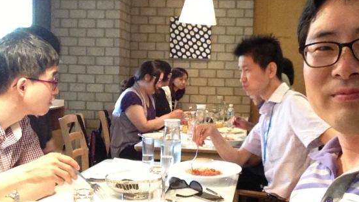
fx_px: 448
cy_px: 106
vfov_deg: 25.5
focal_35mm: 47
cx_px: 213
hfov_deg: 43.5
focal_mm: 2.18
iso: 320
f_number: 2.4
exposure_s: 1/15
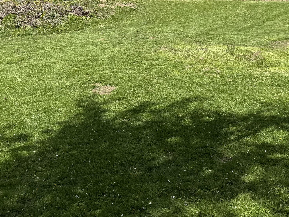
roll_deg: +0.9
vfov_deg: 28.1
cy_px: 6
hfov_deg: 38.8
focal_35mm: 49
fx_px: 409
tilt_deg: +6.4
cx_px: 162
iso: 80
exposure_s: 1/3953
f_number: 1.78
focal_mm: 6.76
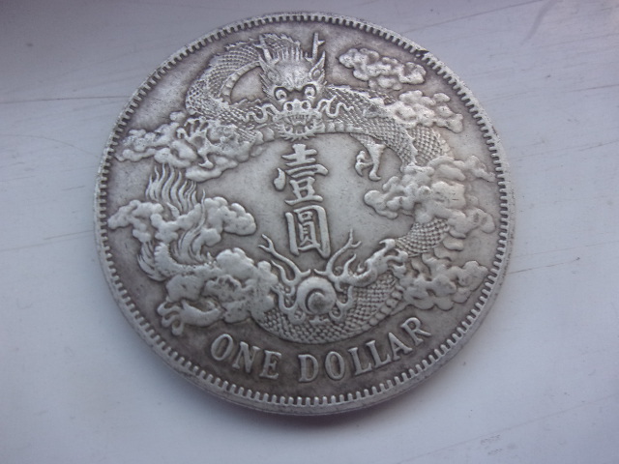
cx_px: 310
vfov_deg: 49.7
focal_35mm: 28
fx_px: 501
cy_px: 232
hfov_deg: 63.4
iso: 150
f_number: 3.9
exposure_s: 1/34
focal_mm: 5.1
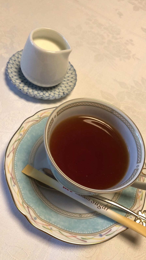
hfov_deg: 36.7
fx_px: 220
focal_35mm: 32
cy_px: 129
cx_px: 77
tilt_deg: -53.8
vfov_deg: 61.0
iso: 40
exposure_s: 1/20
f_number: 1.8
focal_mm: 3.99
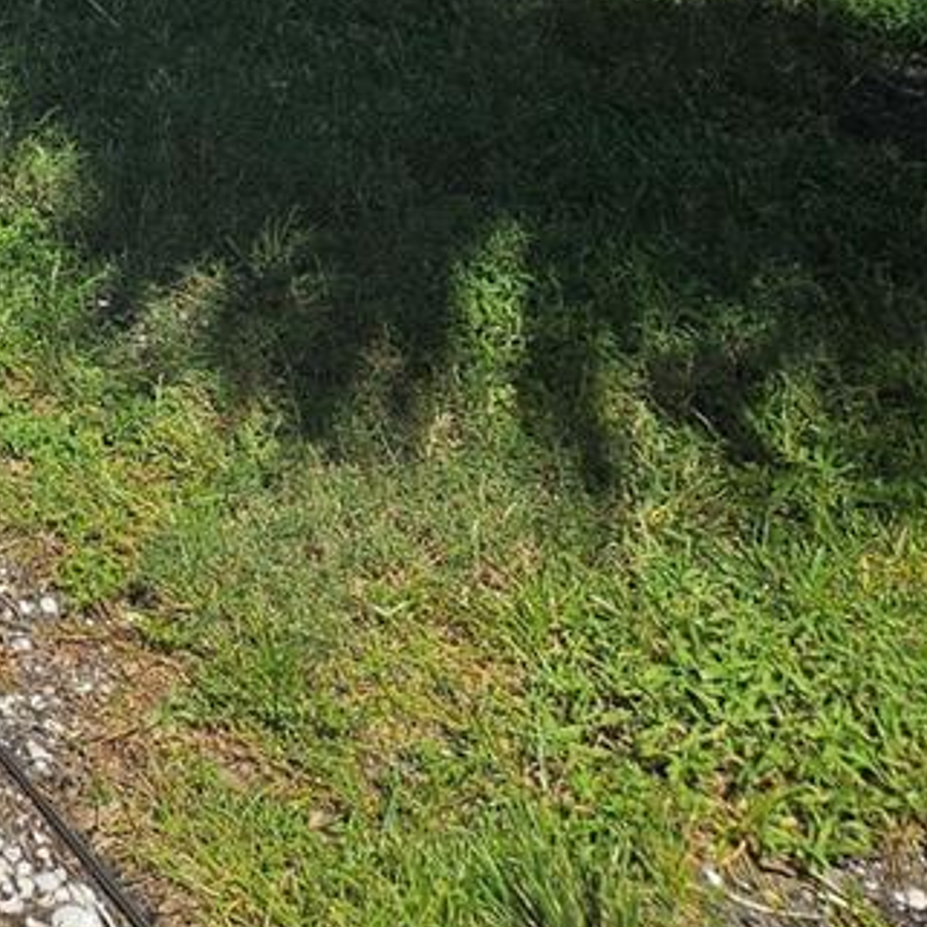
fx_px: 2303
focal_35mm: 76
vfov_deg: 18.5
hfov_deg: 20.5
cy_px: -670
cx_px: -332
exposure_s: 1/2436
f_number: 1.8
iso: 25
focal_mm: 5.4
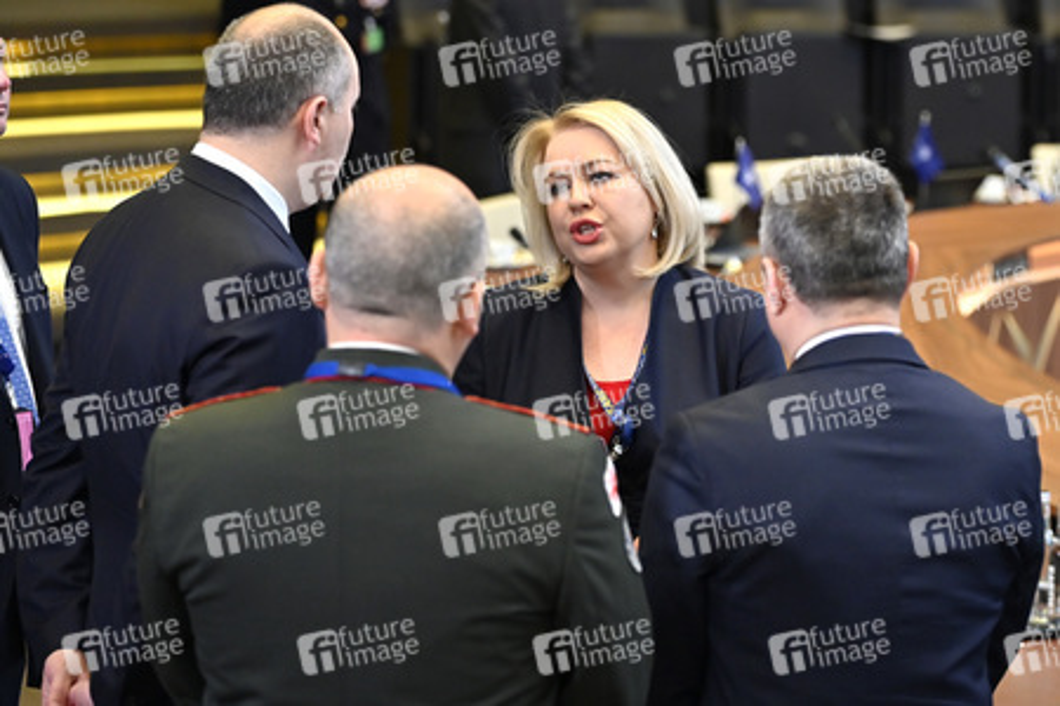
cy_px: 353
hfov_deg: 20.4
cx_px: 530
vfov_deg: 13.7
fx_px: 2944
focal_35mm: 100
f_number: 2.8
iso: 1250
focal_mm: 100
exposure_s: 1/320
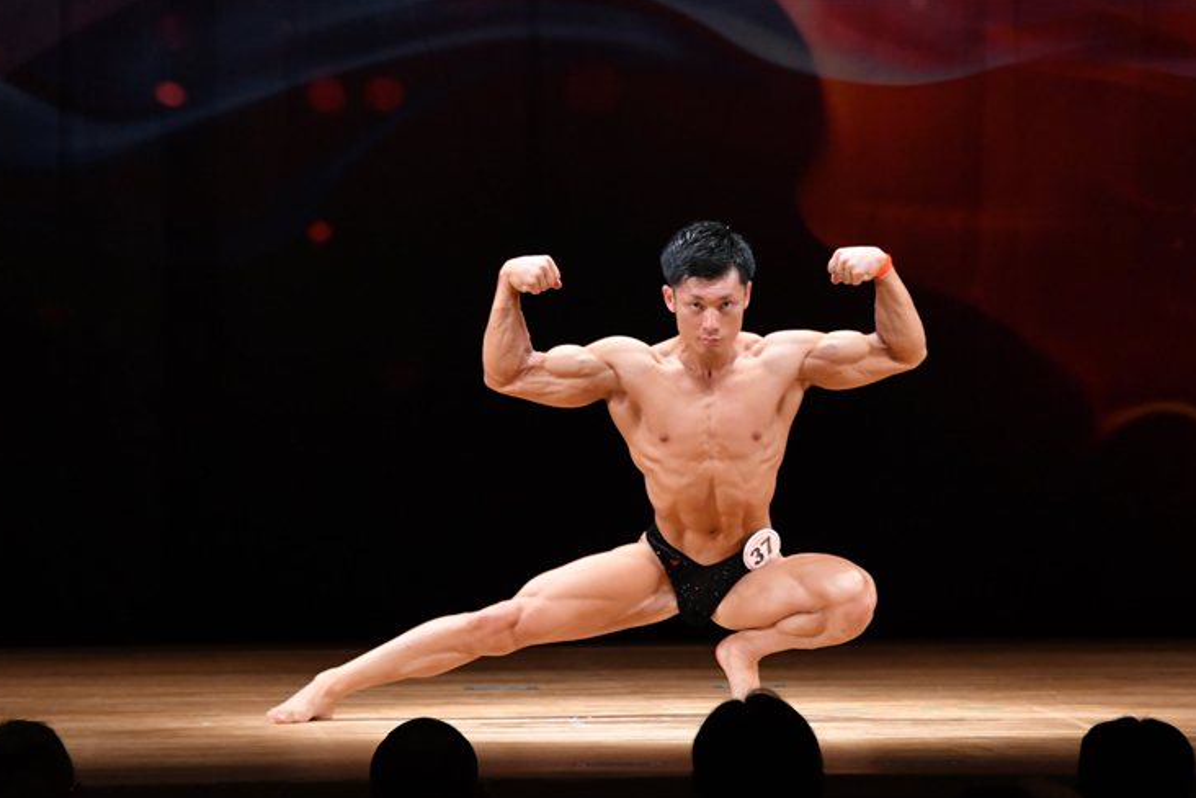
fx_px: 8438
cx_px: 610
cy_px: 417
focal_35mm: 254
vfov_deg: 5.4
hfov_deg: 8.1
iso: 4000
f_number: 5.6
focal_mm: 160
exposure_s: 1/400
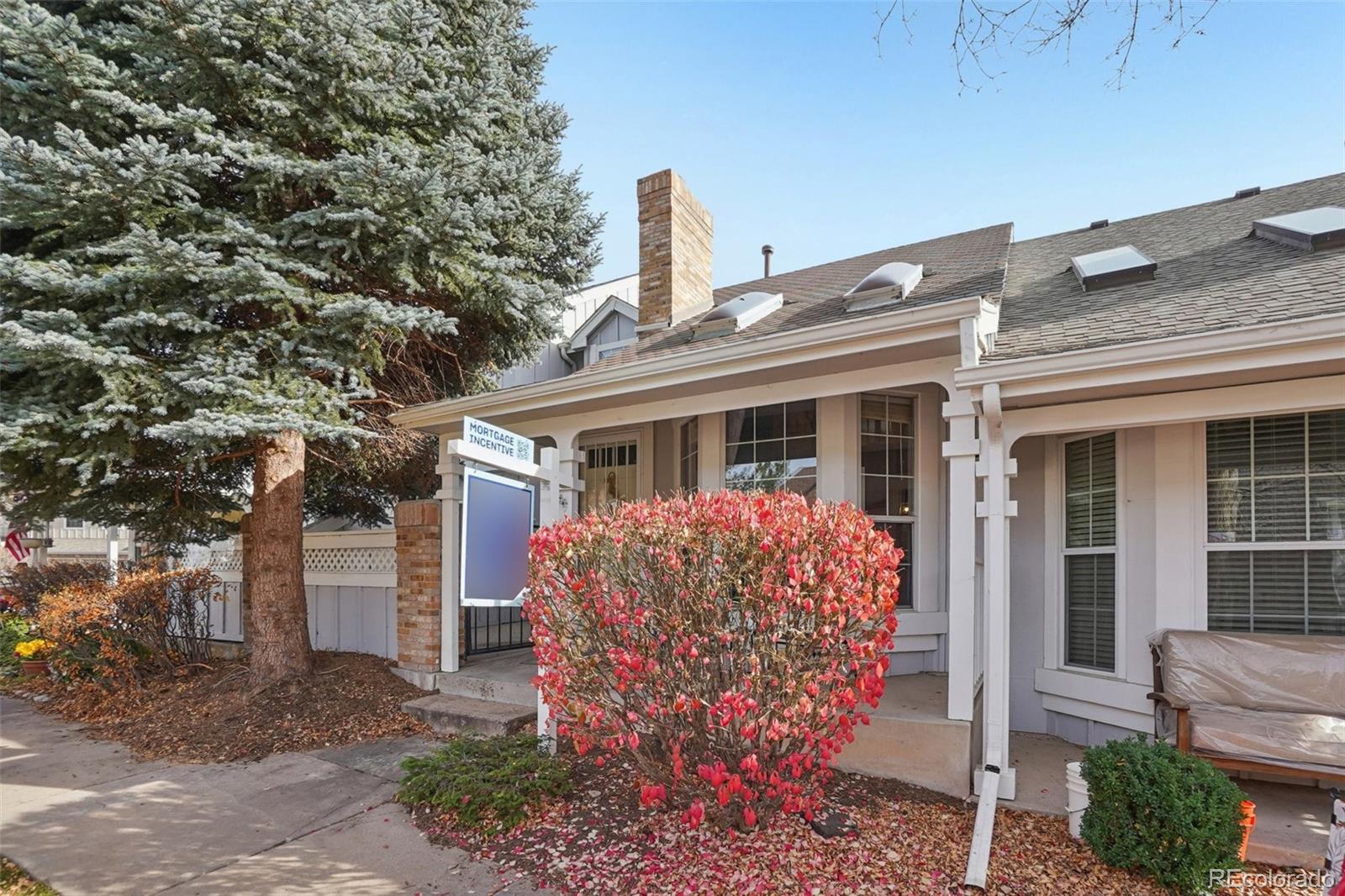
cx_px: 672
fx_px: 560
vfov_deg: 77.3
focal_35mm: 15
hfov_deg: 100.4
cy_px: 448
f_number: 8
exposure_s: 1/80
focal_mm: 10
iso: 100
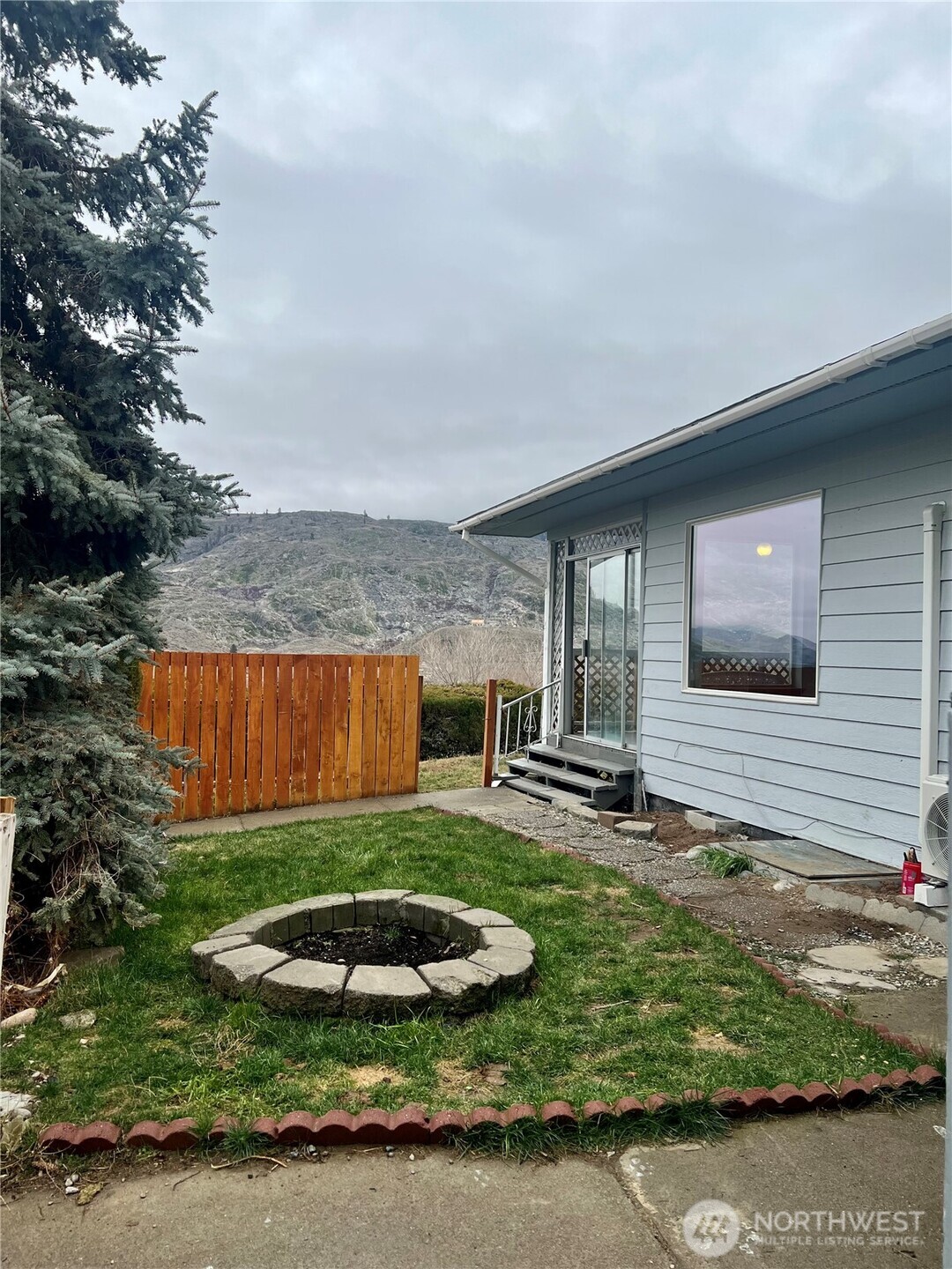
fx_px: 953
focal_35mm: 26
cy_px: 634
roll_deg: -0.1
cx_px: 476
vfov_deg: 67.3
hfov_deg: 53.1
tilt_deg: +0.9
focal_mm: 5.7
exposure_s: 1/1038
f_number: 1.5
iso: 50
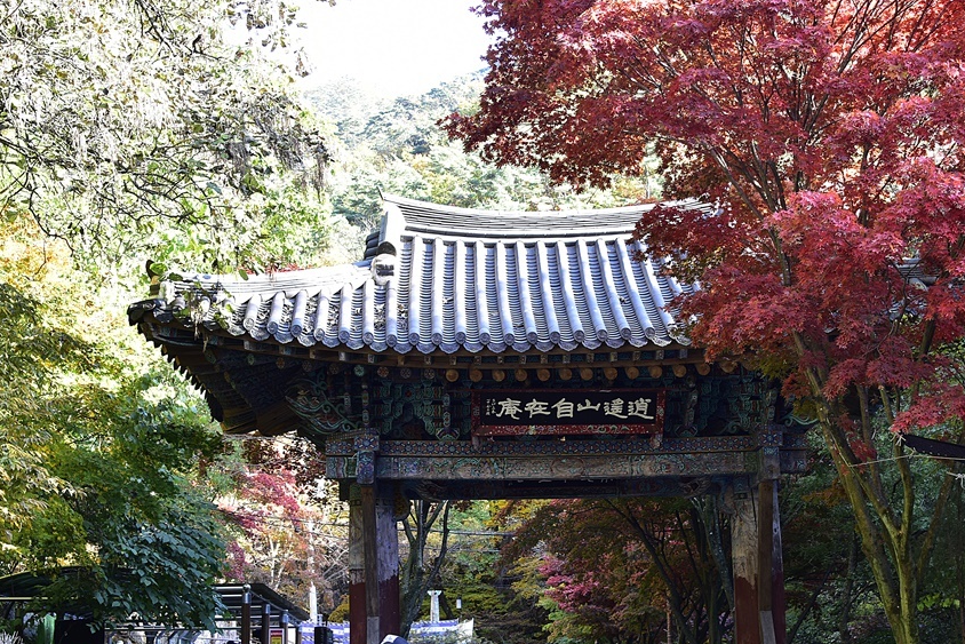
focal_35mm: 64
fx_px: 1716
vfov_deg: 21.2
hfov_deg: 31.4
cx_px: 519
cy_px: 385
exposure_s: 1/15
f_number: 8
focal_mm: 45
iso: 200
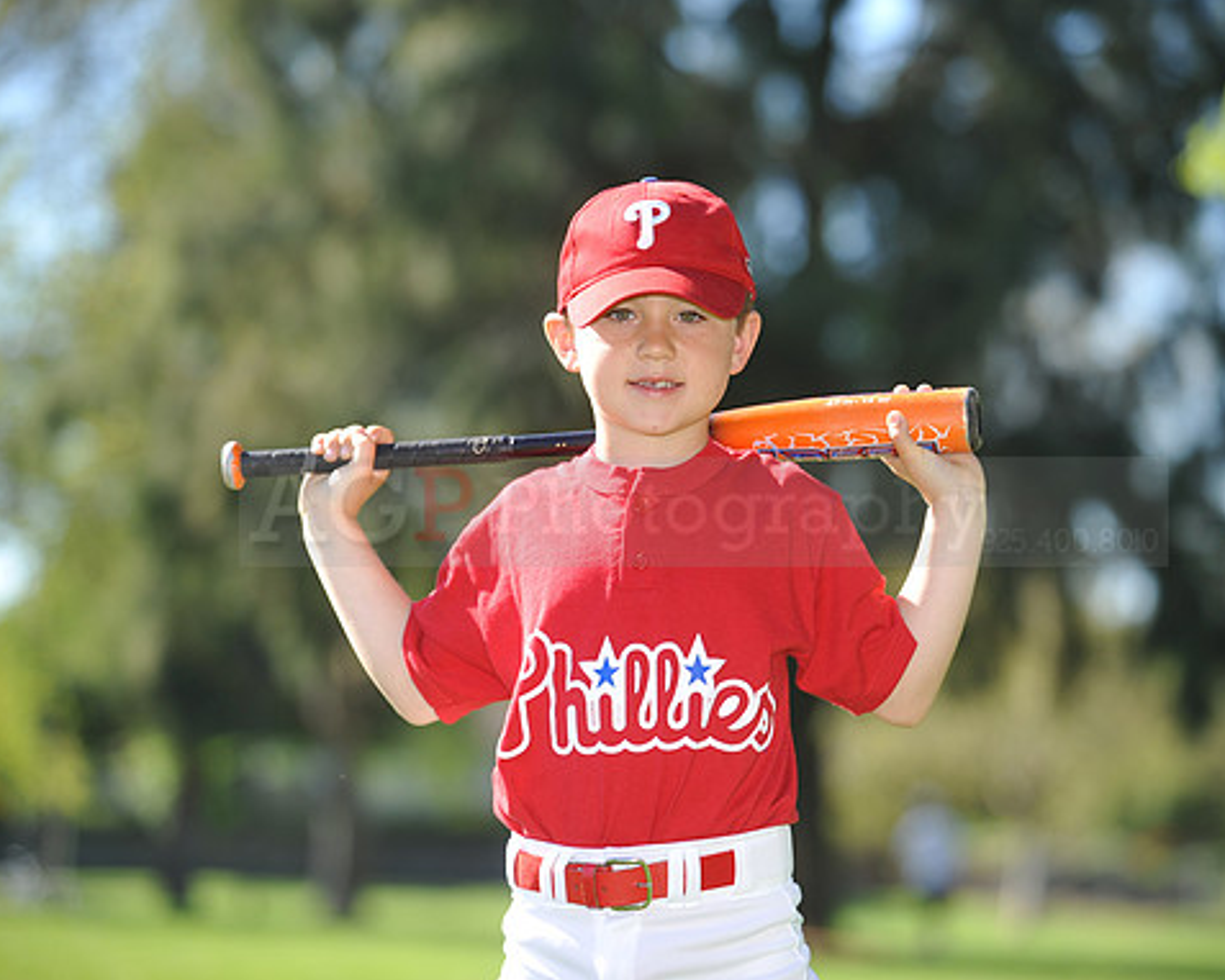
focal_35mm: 154
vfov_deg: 10.0
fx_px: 5586
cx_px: 670
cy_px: 490
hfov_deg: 12.5
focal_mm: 135
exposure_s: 1/800
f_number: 3.5
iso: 200
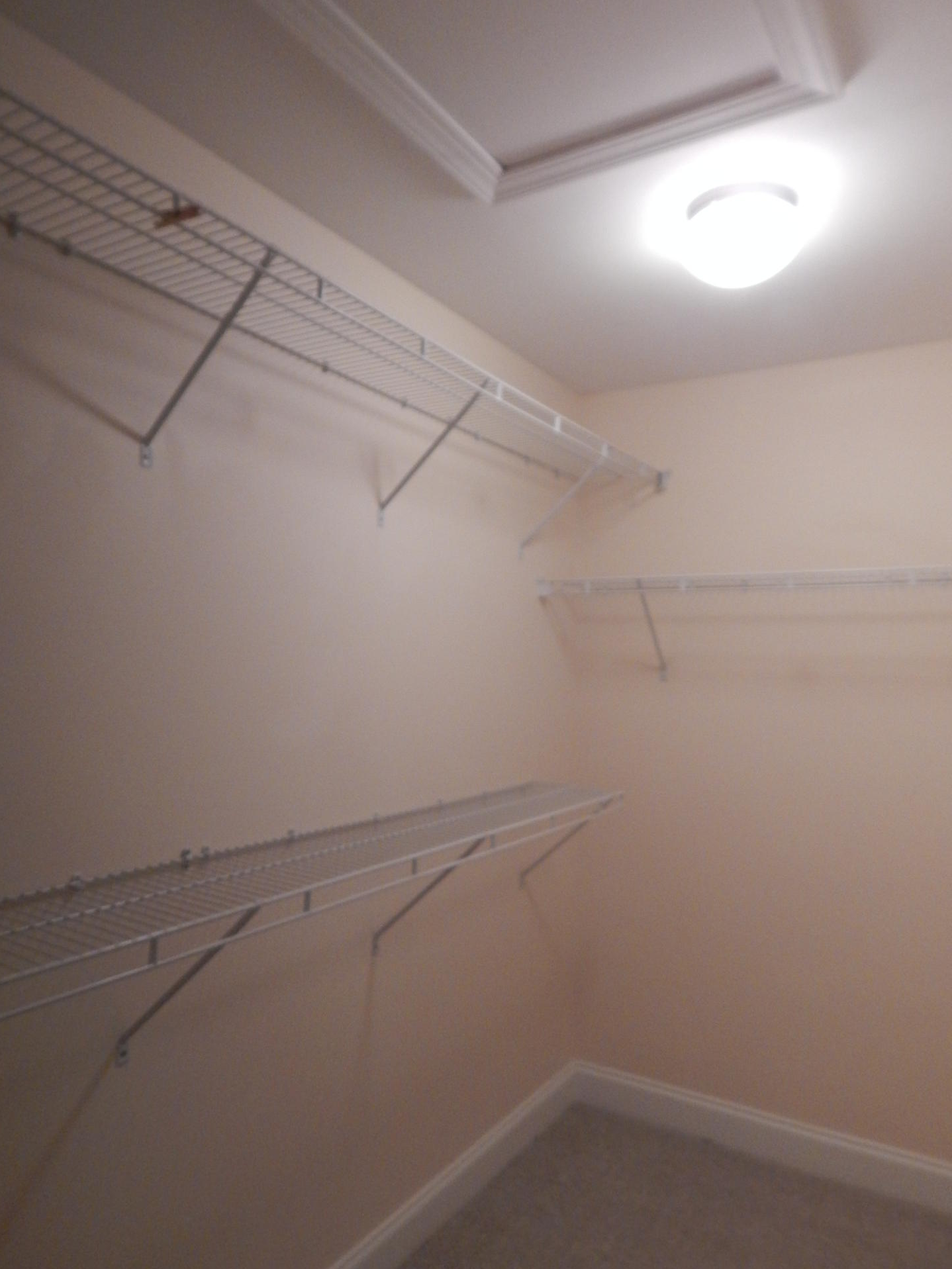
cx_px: 474
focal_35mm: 24
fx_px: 880
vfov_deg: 71.6
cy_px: 641
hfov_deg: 56.8
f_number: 3
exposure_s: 1/30
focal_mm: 4
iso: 400
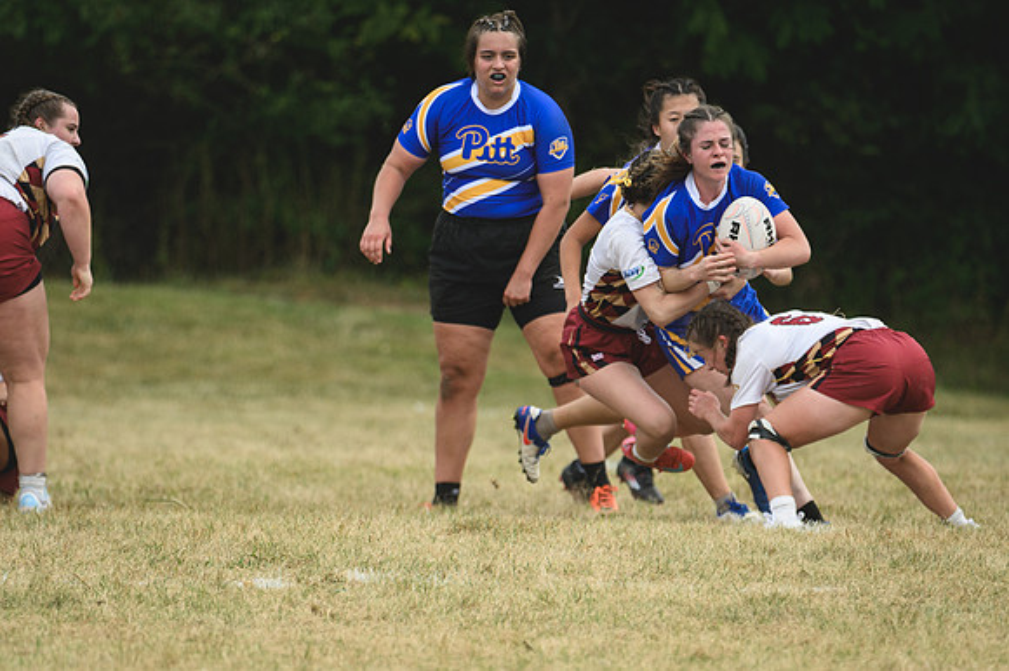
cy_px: 336
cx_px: 504
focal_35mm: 750
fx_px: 21008
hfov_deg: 2.8
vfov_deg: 1.8
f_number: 6.3
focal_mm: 500
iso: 400
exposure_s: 1/1000
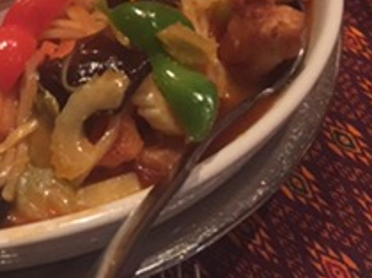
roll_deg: +0.9
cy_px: -12
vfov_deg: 20.5
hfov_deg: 25.5
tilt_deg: -43.5
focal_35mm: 69
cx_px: -66
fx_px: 741
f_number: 2.2
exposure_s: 1/15
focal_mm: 4.15
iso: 250
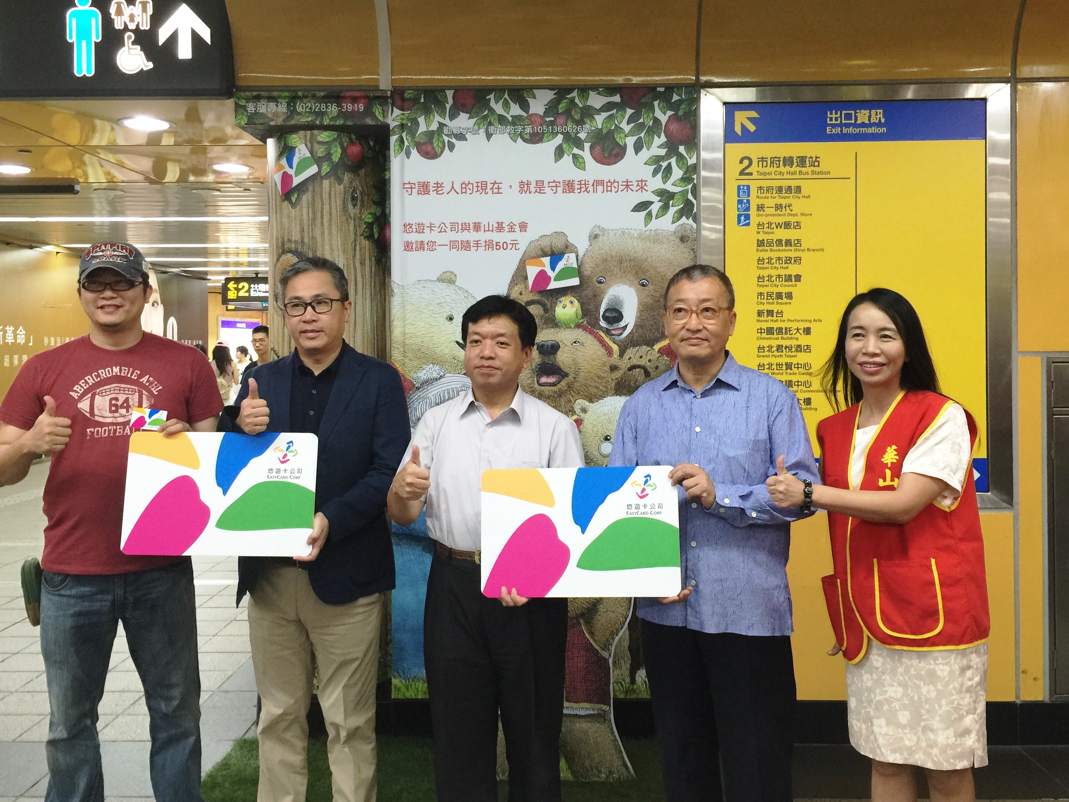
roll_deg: -0.9
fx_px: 1050
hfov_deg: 54.0
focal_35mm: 34
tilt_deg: +0.2
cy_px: 351
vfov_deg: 41.7
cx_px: 538
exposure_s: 1/15
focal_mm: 4.15
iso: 64
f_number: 2.2
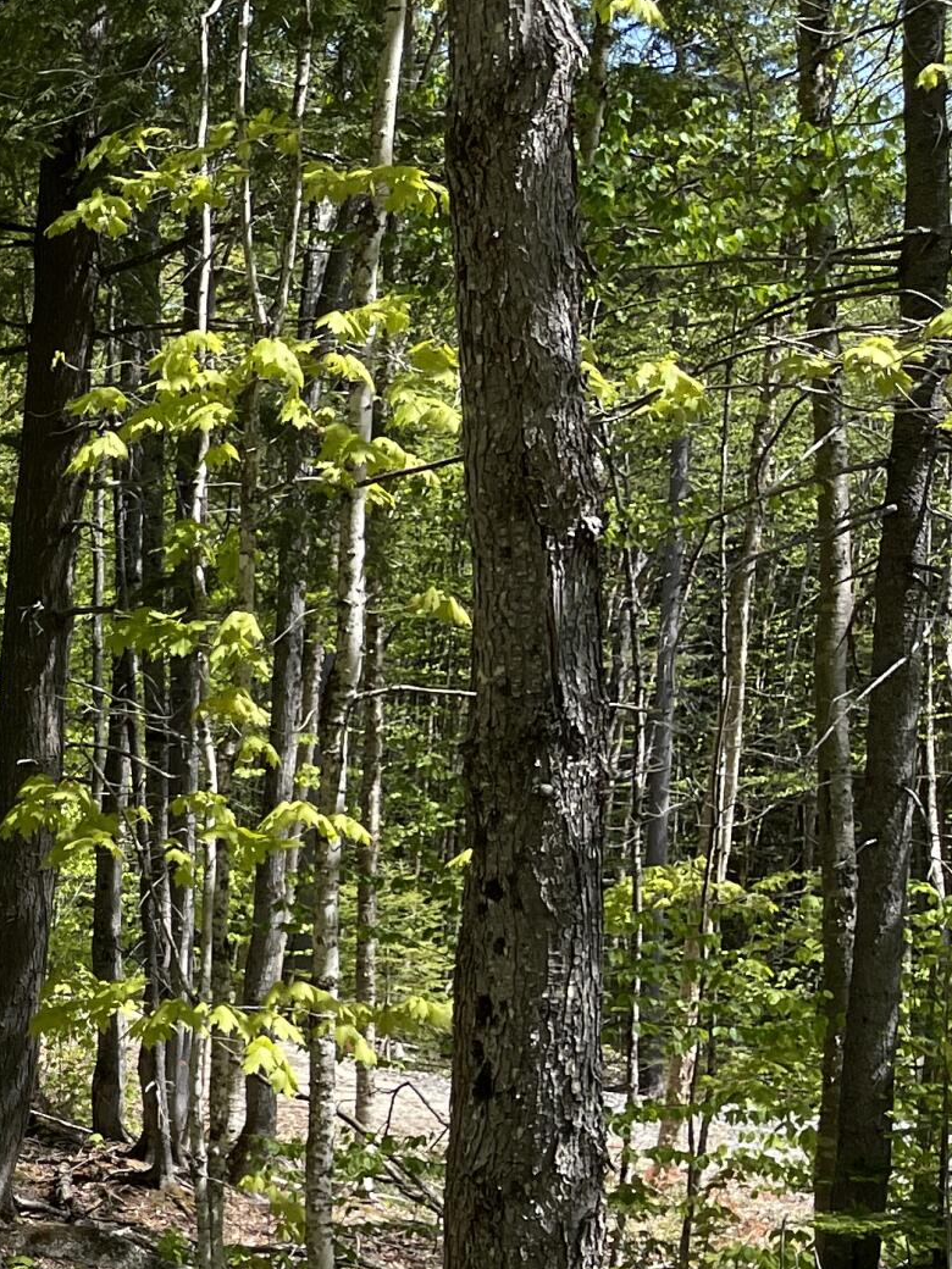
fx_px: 2750
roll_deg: +1.0
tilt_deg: -4.2
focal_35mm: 75
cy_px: 915
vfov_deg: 25.7
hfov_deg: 16.0
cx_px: -869
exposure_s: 1/1403
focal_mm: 5.1
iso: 32
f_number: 1.6
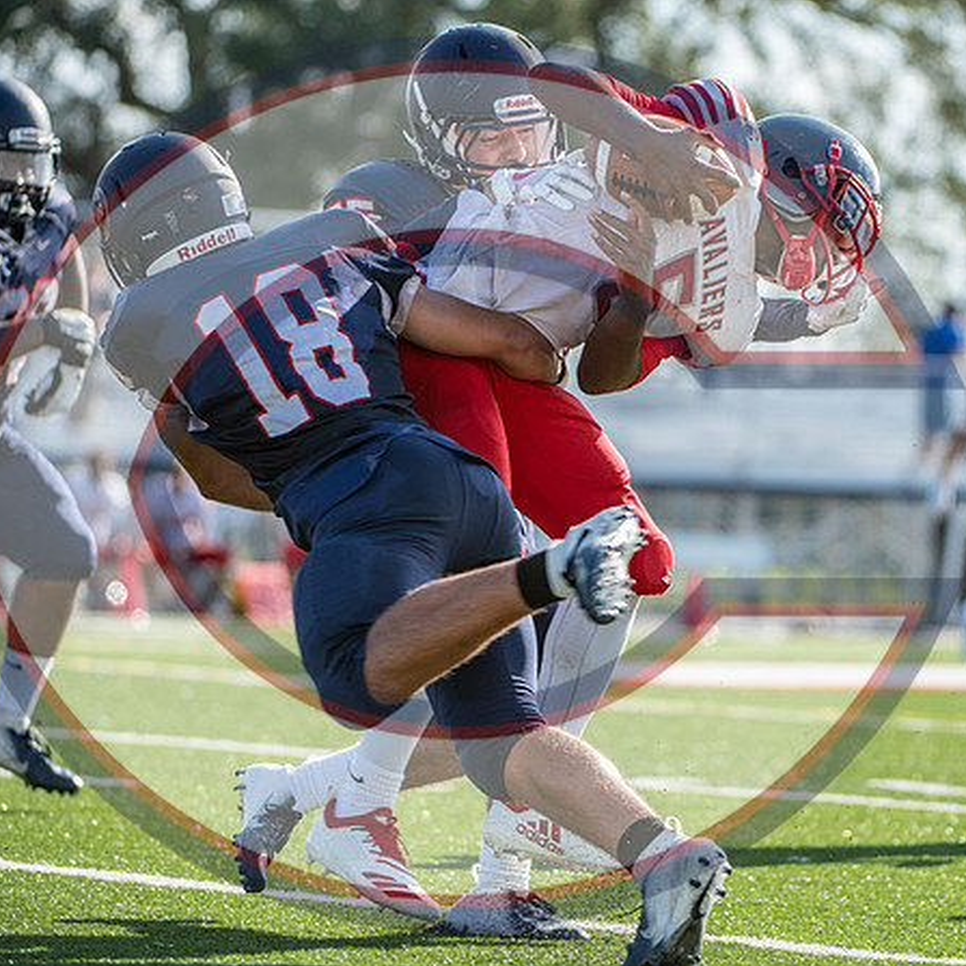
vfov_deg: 6.3
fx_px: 8840
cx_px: 633
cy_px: 438
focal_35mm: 280
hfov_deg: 6.3
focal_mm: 200
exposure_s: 1/1000
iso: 180
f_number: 4
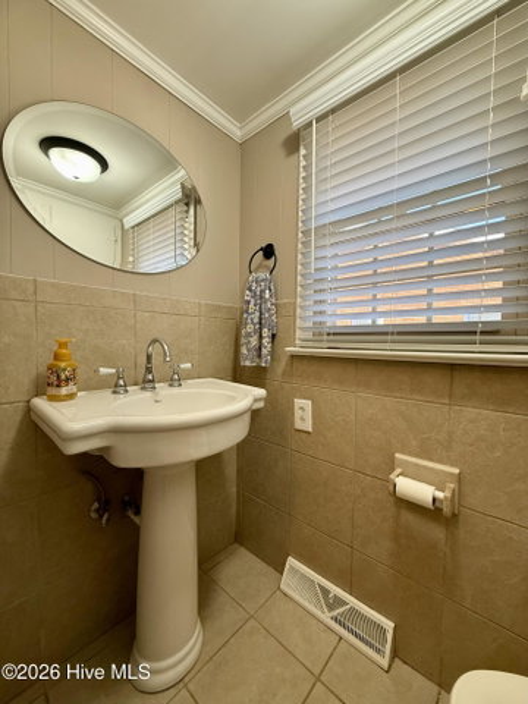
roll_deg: -0.9
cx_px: 264
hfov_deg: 85.7
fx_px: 285
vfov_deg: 102.1
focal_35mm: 14
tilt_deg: -0.8
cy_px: 352
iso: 200
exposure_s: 1/120
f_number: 2.2
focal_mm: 2.22
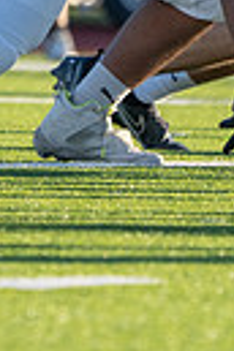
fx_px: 13171
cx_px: -261
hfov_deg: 1.0
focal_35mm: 1351
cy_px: -159
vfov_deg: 1.5
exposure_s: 1/1250
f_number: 5.6
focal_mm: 300
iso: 500
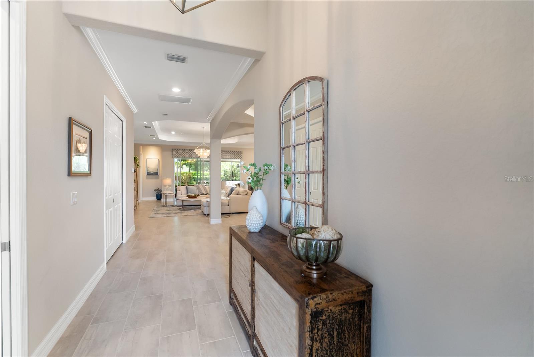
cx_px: 267
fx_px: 237
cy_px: 178
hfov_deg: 96.7
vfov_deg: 73.8
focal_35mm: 16
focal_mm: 16
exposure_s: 1/320
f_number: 2.8
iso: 800
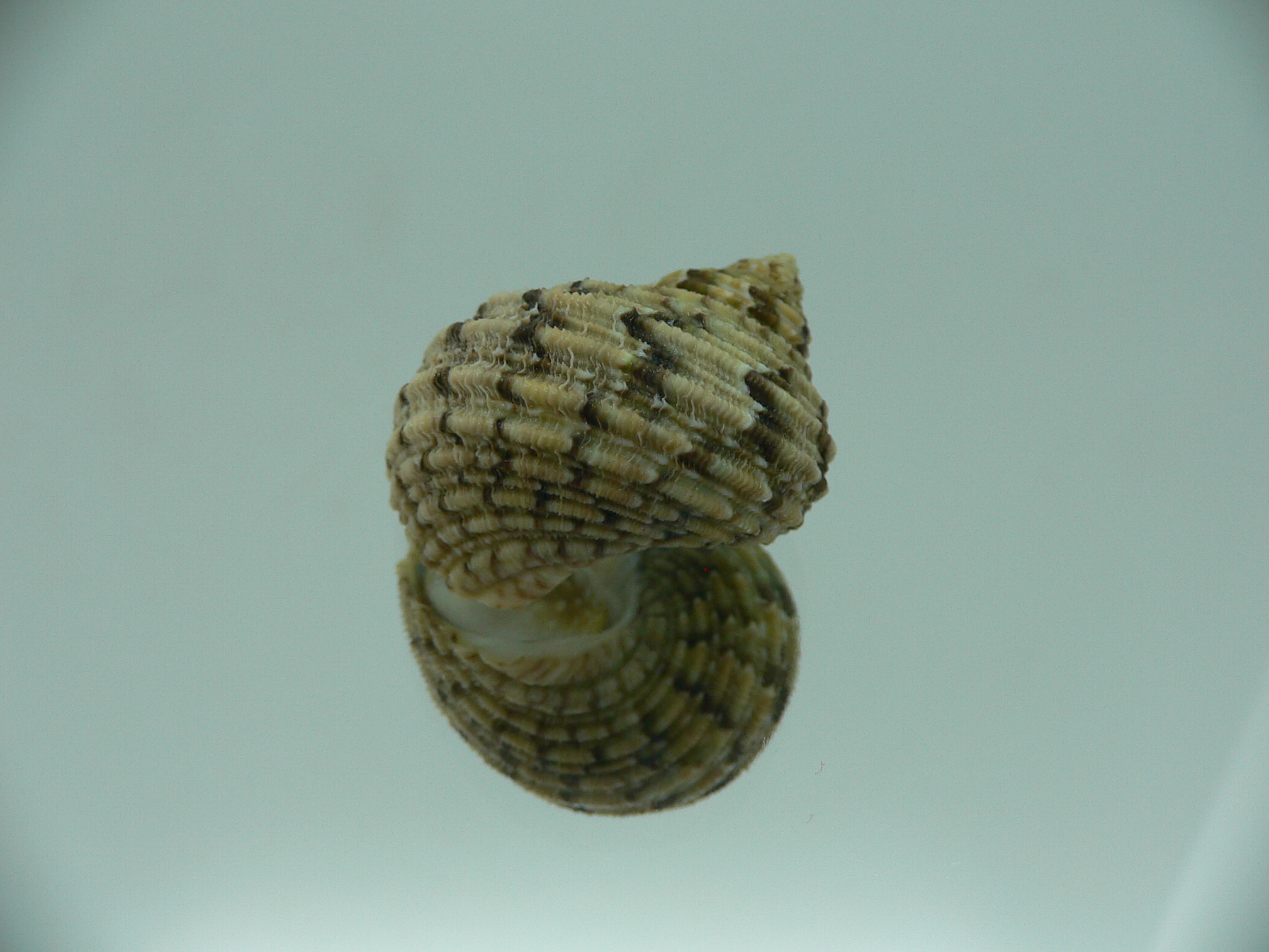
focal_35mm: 35
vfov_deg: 40.7
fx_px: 1283
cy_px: 476
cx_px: 634
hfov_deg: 52.6
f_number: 2.8
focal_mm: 4.6
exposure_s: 1/60
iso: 80
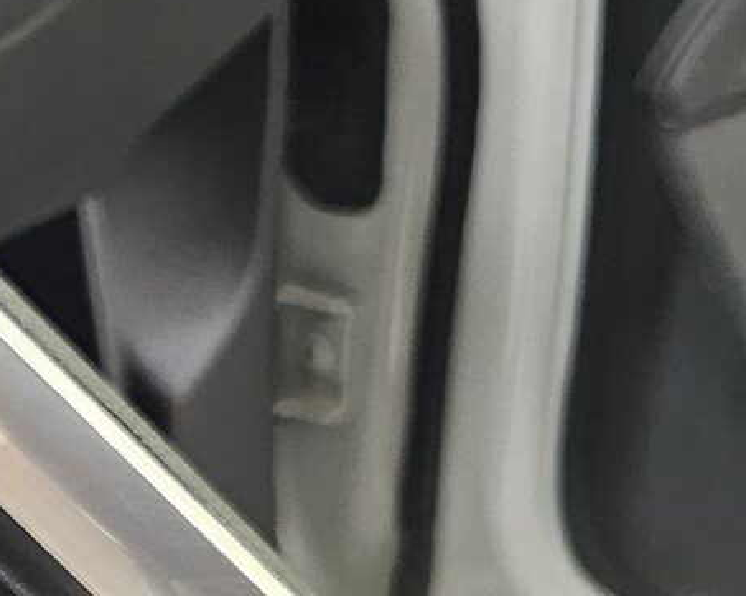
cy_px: 715
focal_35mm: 127
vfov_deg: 11.9
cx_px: -807
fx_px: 2803
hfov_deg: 12.9
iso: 1000
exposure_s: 1/25
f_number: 1.7
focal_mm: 6.3
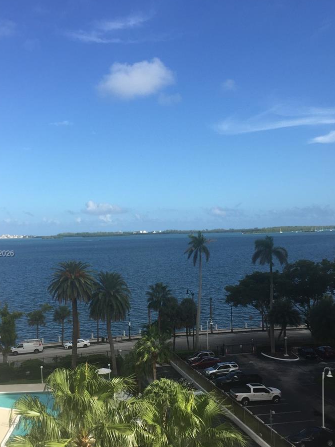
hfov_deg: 36.8
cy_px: 254
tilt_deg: -1.4
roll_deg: +2.0
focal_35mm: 39
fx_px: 503
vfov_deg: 47.7
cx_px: 147
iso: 32
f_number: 2.2
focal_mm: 4.15
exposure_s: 1/1883
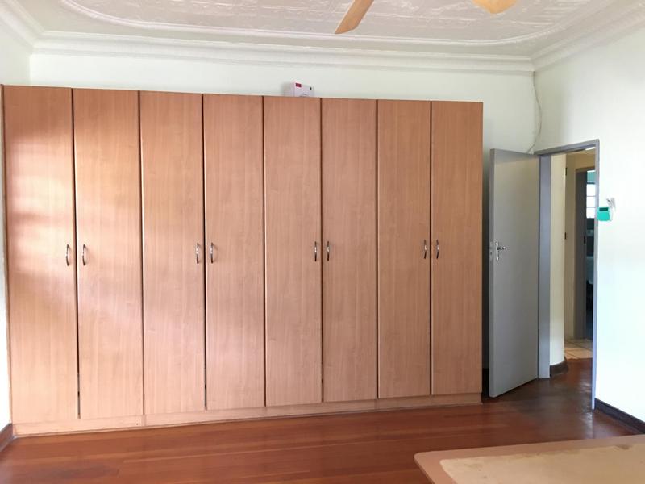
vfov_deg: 48.2
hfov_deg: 61.7
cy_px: 242
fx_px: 540
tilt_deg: -0.9
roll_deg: -0.5
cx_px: 322
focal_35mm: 29
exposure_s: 1/4
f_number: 2.2
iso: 100
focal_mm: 4.15
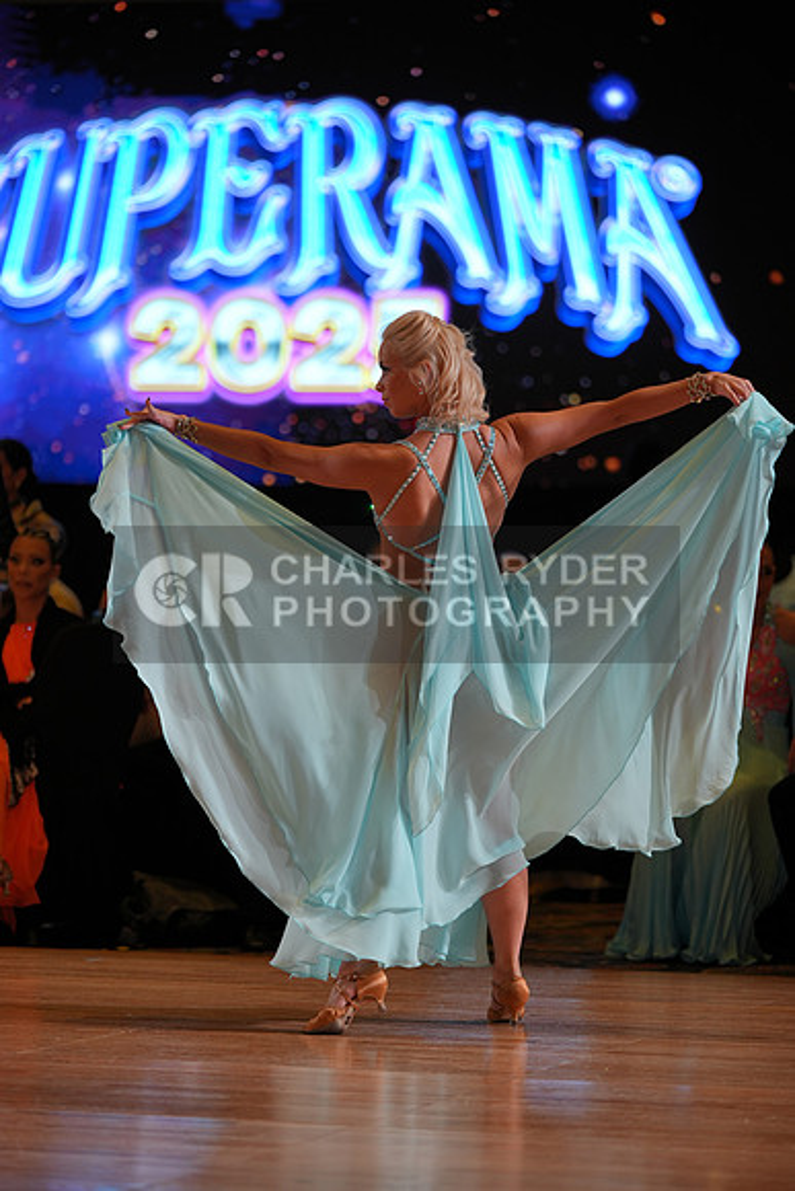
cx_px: 398
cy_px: 596
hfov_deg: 9.3
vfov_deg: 13.9
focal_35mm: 148
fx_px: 4899
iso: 500
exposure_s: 1/400
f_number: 2.8
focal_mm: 148
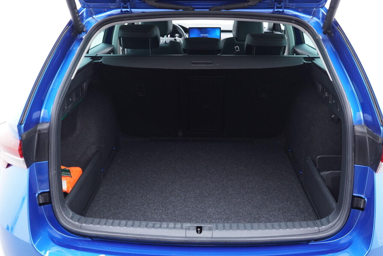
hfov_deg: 51.9
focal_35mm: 37
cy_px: 127
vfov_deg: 35.9
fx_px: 394
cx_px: 190
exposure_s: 1/40
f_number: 2.8
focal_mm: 24
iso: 400
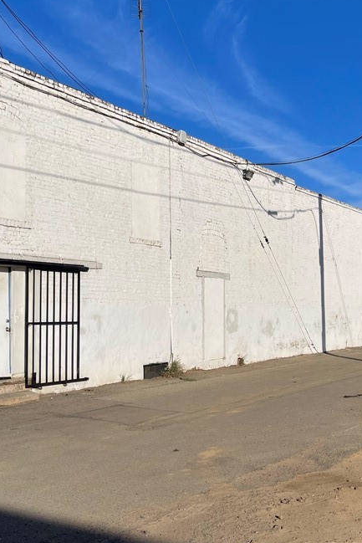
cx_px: 212
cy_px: 269
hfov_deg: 32.6
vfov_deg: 47.4
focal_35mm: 41
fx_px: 618
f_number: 1.6
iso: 32
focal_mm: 5.1
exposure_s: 1/9174
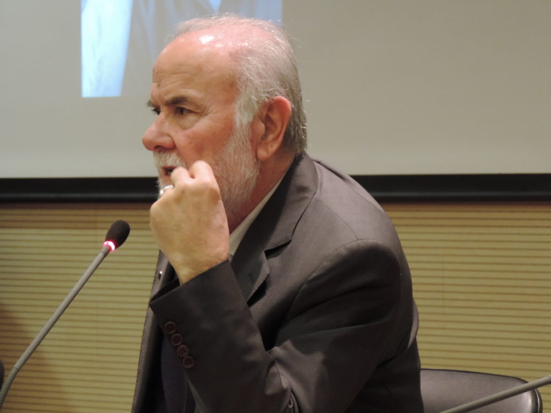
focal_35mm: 185
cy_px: 206
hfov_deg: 10.7
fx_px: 2945
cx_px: 276
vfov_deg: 8.0
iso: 800
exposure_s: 1/25
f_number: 4.6
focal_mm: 33
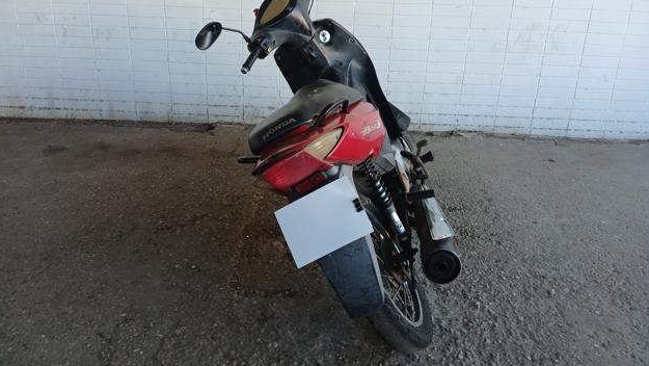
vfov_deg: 39.9
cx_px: 326
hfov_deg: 66.0
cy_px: 134
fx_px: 499
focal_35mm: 29
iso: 40
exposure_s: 1/60
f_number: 1.8
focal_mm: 3.98
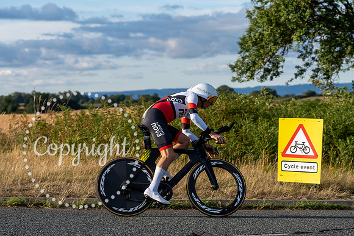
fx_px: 993
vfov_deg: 13.6
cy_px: 118
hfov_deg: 20.2
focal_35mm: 101
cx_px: 177
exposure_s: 1/1000
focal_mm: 101
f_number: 4.5
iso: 125
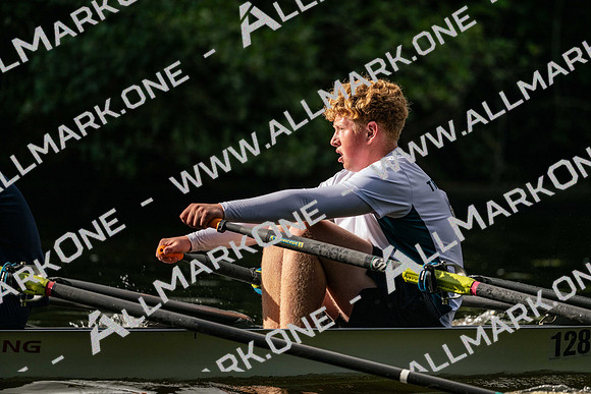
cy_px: 197
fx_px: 6571
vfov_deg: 3.4
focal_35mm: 400
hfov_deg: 5.1
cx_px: 296
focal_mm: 400
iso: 500
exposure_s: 1/2500
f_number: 4.5
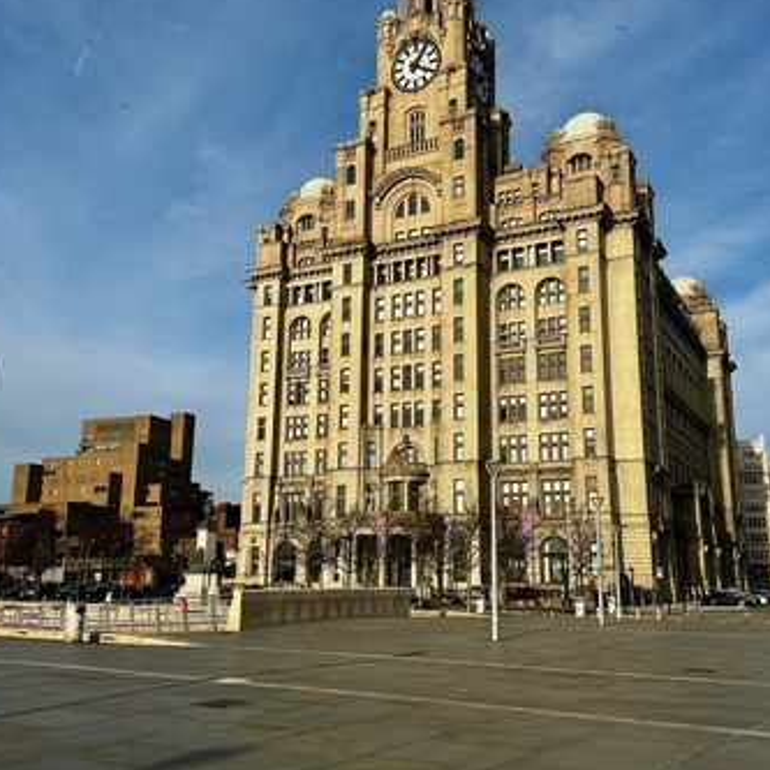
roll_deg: -1.4
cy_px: 378
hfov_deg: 48.4
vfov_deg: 48.4
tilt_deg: +13.5
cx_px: 430
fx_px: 856
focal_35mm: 34
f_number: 1.78
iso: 80
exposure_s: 1/5263
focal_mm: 6.86
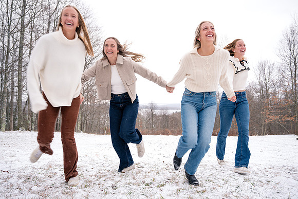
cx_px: 149
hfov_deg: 73.7
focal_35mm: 24
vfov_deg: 53.2
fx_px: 199
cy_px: 100
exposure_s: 1/250
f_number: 3.2
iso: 400
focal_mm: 24
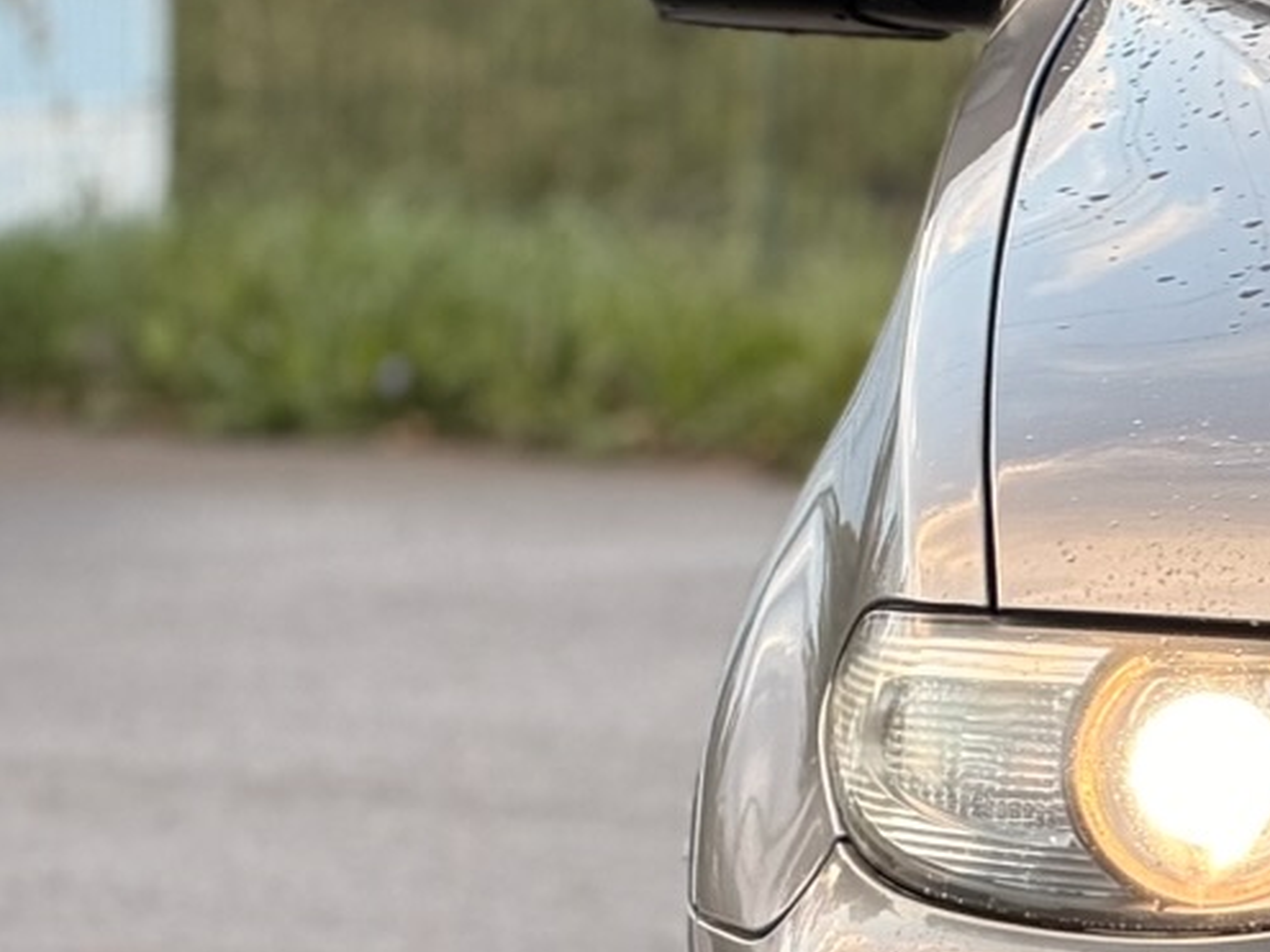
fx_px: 15185
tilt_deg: -5.7
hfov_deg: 4.7
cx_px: 2502
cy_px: 747
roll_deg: +1.2
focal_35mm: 414
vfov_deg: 3.6
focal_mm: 16.89
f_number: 2.8
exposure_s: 1/121
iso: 100
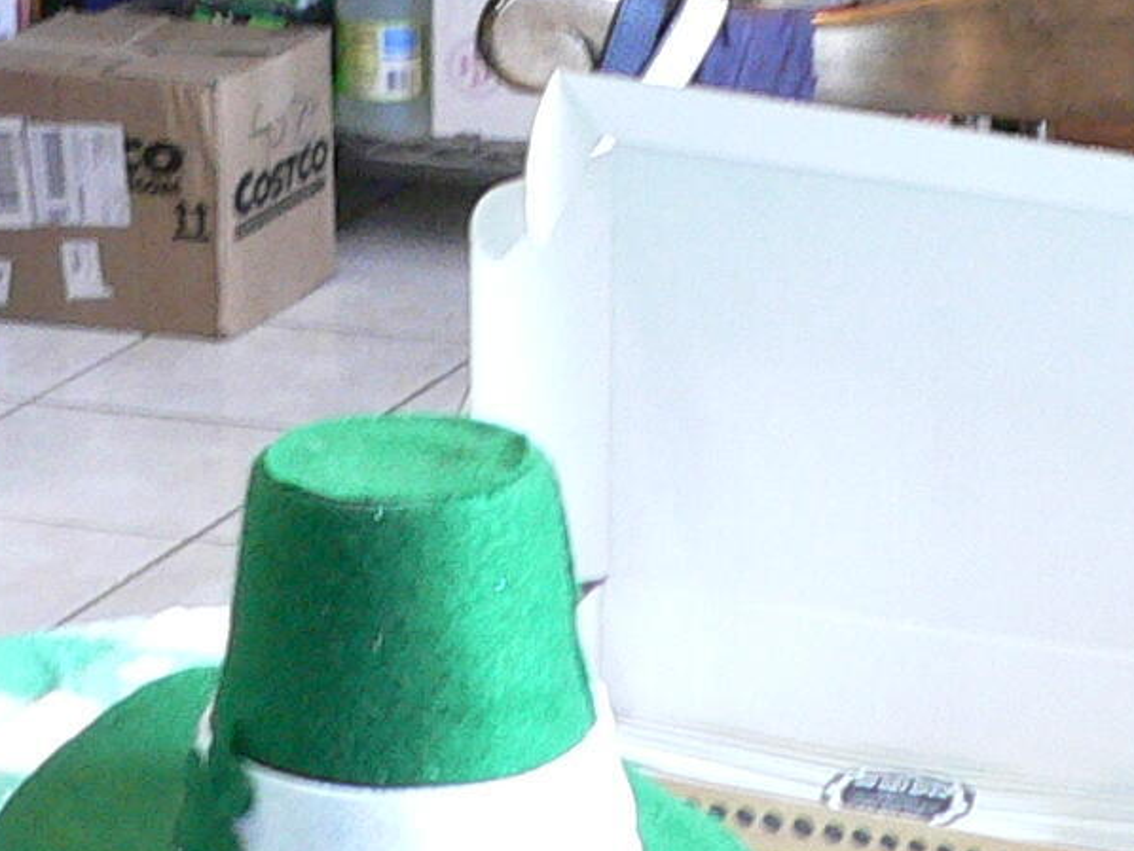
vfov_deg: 9.0
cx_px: 1128
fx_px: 5047
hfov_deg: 12.7
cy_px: -885
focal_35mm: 154
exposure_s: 1/8
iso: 200
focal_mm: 6
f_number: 2.8
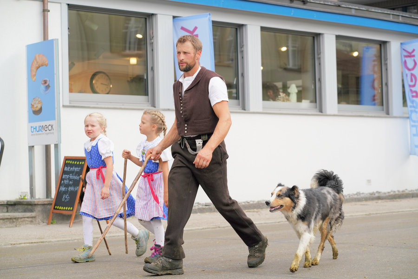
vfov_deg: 16.1
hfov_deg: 23.9
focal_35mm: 85
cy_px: 140
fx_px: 987
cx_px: 209
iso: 640
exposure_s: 1/1000
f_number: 5.6
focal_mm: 85
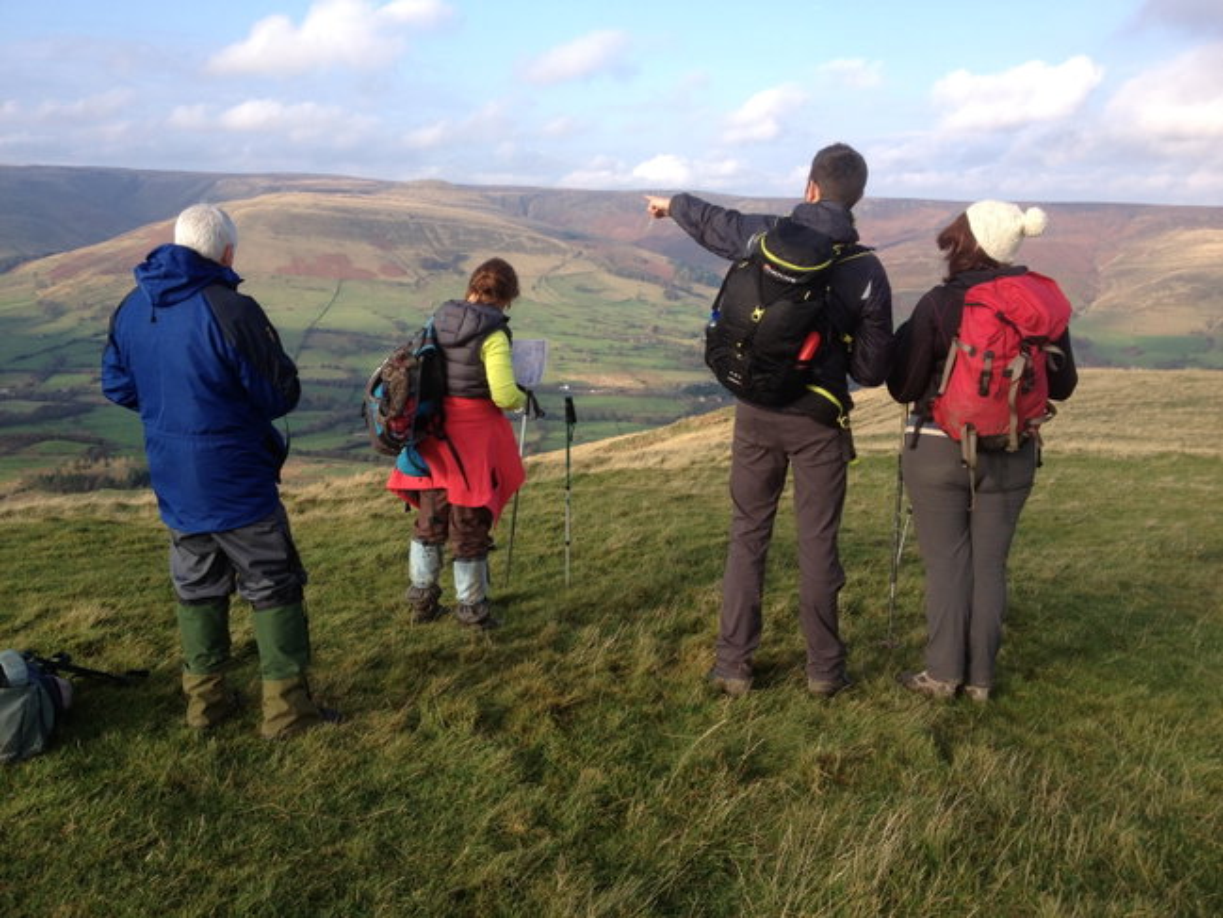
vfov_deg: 40.7
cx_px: 612
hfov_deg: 52.6
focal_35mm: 35
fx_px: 1237
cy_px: 459
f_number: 2.4
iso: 64
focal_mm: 4.28
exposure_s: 1/620
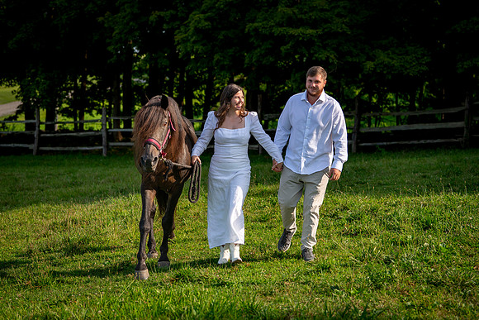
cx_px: 238
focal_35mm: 78
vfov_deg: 17.5
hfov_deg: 26.0
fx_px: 1039
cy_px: 158
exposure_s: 1/3200
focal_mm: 70
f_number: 3.5
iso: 200
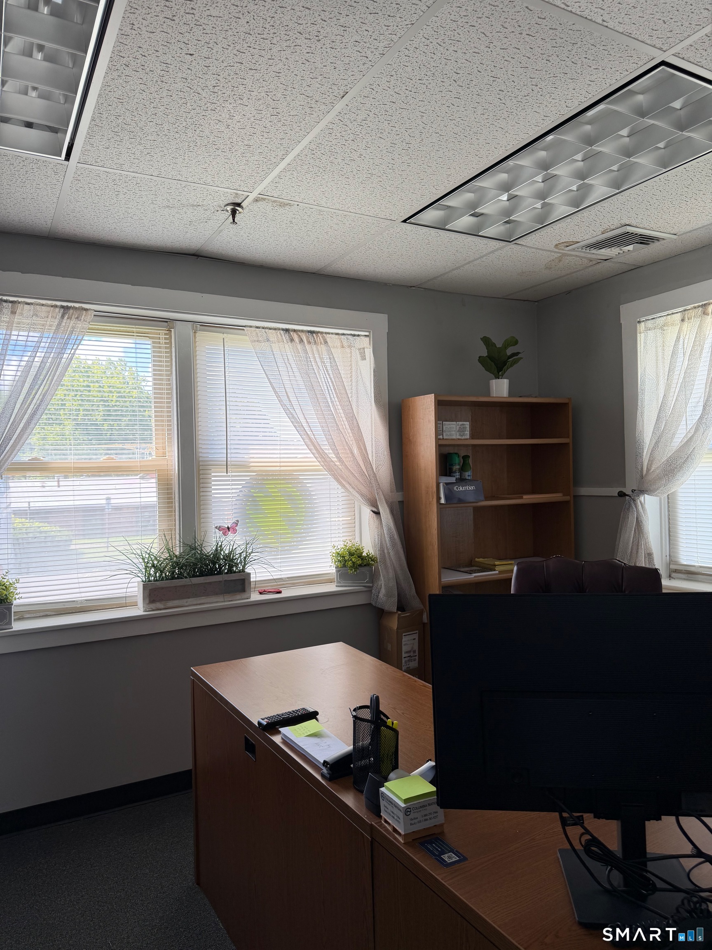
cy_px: 475
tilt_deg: +0.0
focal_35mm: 24
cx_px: 356
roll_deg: +1.8
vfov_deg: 71.6
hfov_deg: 56.8
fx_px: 658
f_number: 1.78
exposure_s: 1/168
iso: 64
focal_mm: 6.76
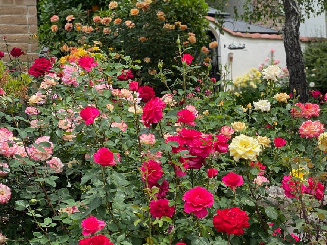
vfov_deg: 16.6
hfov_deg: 21.7
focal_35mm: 89
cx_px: 266
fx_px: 841
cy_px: 128
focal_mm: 6
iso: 20
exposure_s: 1/585
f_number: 2
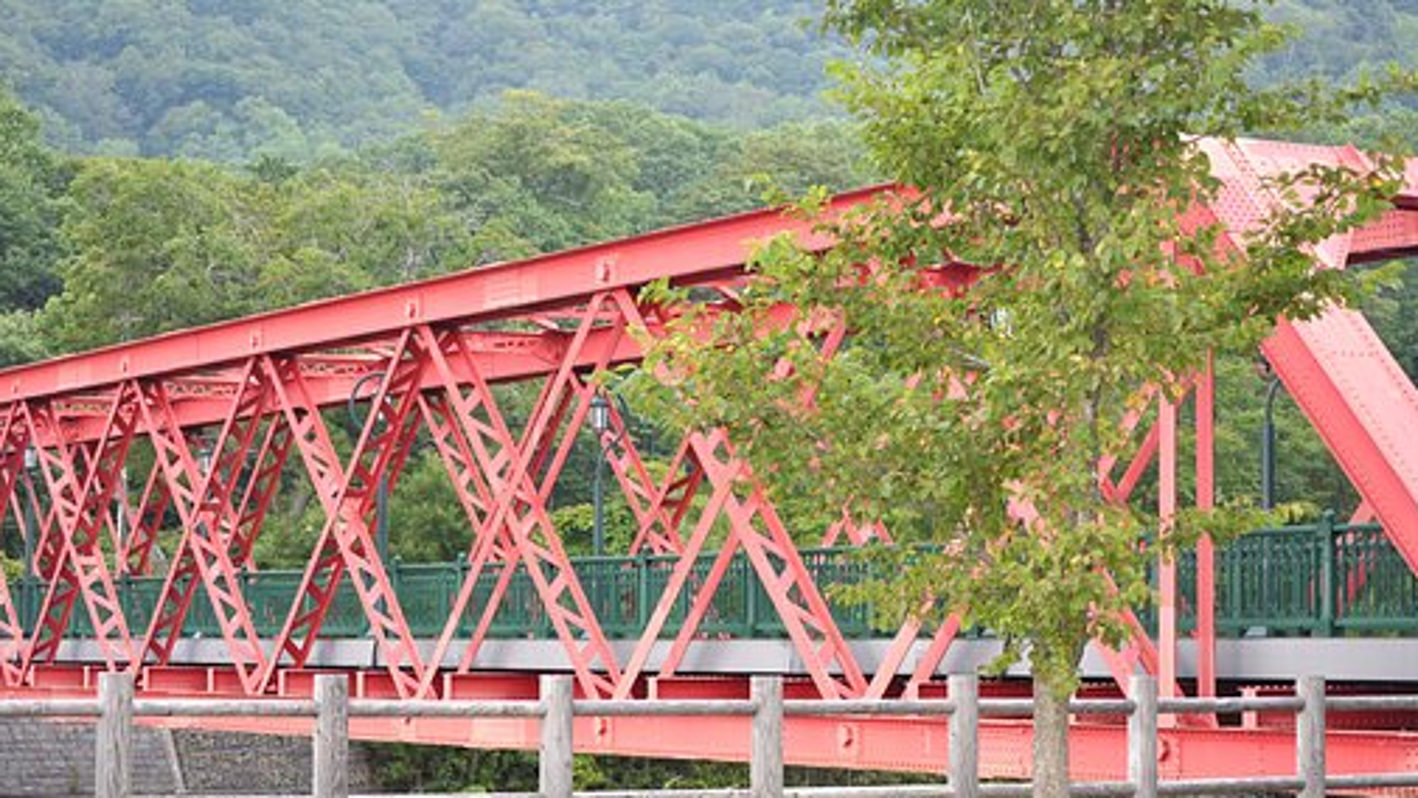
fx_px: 3291
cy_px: 388
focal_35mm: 88
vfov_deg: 13.8
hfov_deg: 24.3
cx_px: 708
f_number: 5.6
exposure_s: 1/125
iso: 200
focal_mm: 55
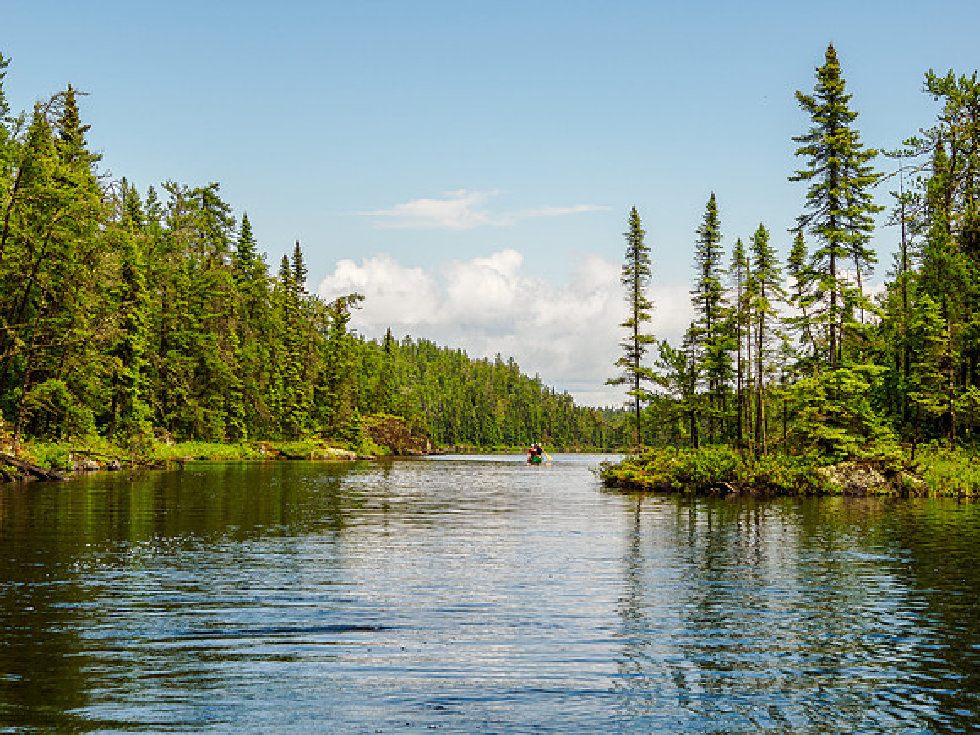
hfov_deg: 24.2
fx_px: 2290
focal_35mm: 81
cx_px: 490
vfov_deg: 18.2
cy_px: 368
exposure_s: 1/160
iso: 200
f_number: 8
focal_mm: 40
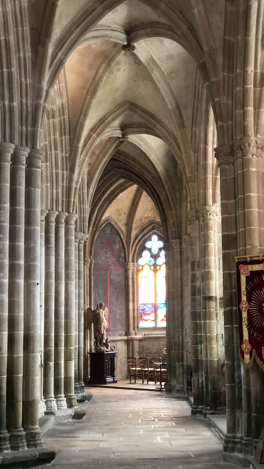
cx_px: 132
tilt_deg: +8.1
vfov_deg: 36.6
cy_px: 234
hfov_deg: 21.1
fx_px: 709
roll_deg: +1.5
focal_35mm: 57
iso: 160
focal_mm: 6
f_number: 2.4
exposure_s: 1/17
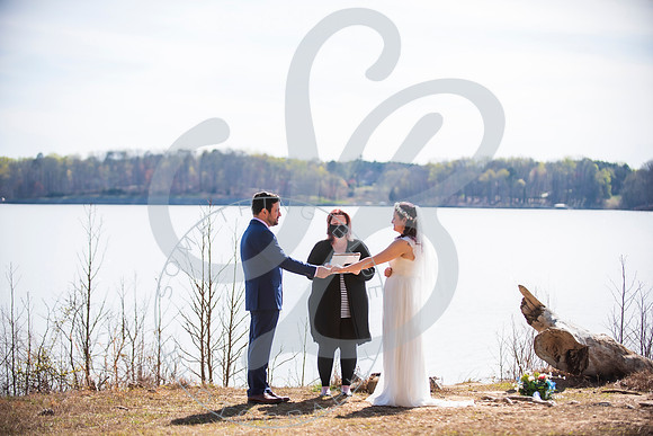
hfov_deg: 21.5
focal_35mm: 95
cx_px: 326
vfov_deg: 14.4
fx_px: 1724
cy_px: 218
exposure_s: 1/1000
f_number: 2.8
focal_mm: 95
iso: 100
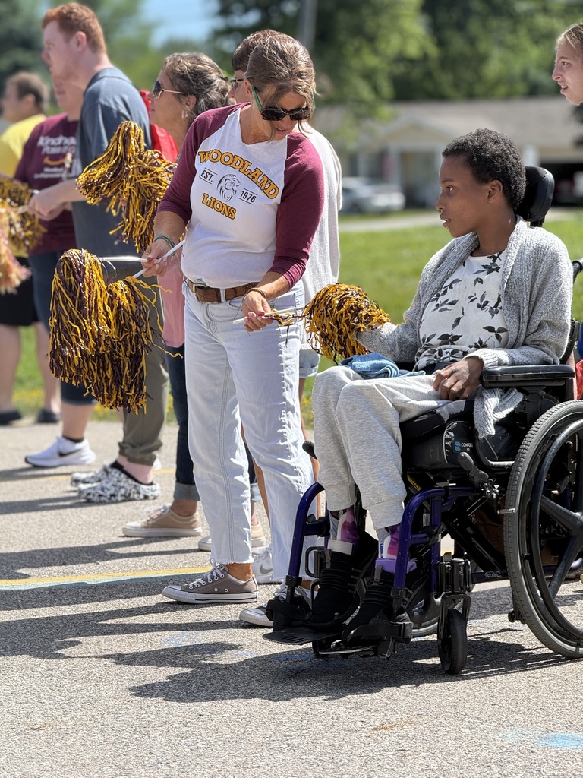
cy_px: 389
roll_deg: +1.0
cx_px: 292
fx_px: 2695
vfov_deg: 16.4
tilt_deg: -4.3
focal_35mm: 120
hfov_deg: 12.3
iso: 64
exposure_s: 1/1114
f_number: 2.8
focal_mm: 15.66
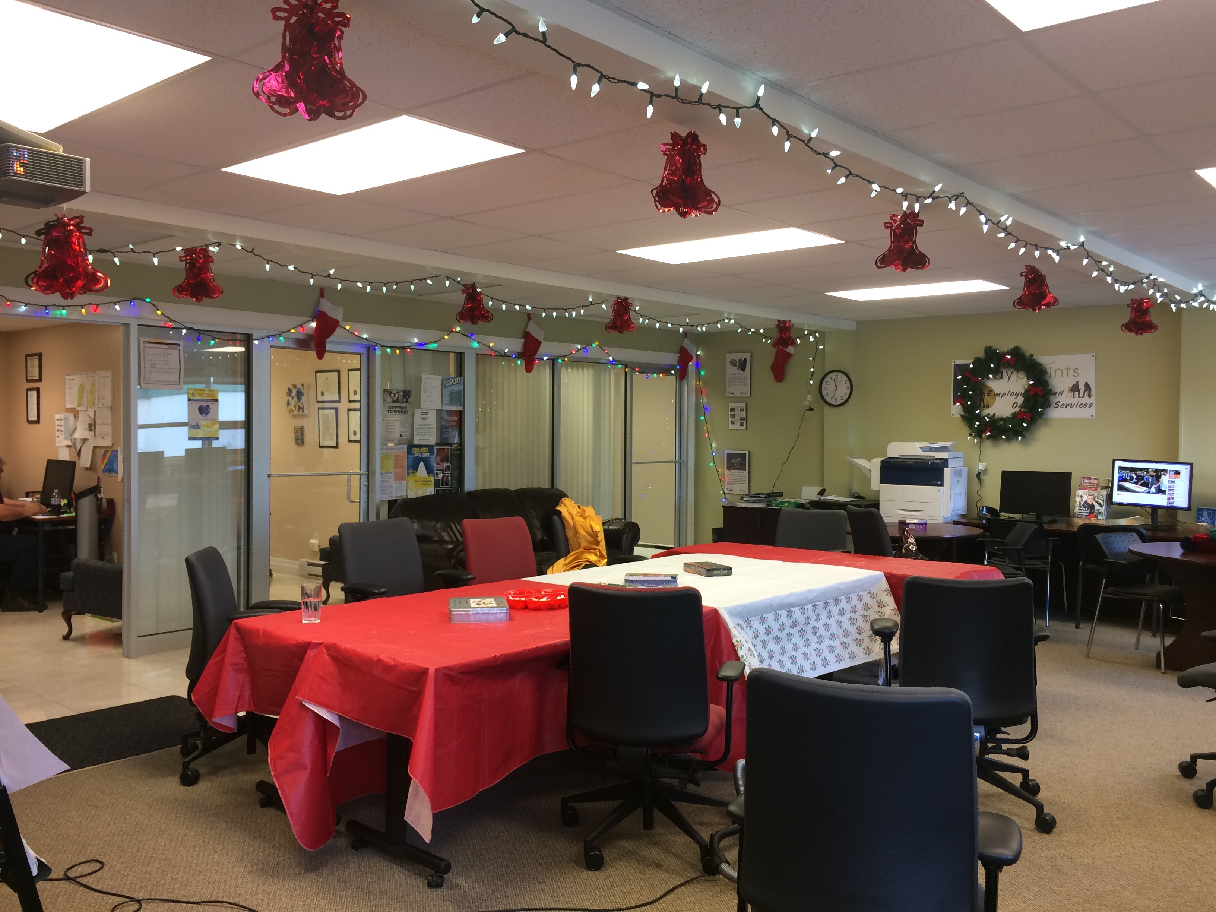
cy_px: 456
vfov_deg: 48.2
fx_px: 1019
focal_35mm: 29
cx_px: 608
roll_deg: +0.3
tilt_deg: -2.1
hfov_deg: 61.7
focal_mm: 4.15
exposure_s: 1/30
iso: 50
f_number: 2.2
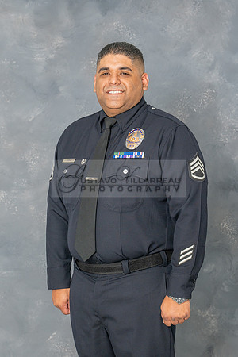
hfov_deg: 14.5
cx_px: 100
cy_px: 179
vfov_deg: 21.6
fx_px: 937
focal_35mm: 95
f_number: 5.6
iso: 200
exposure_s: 1/200
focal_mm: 63
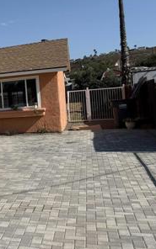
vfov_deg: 36.9
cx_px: -103
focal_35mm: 55
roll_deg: +5.0
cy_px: 112
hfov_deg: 19.3
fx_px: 374
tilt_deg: +0.0
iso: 80
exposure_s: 1/7353
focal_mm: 6.76
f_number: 1.78
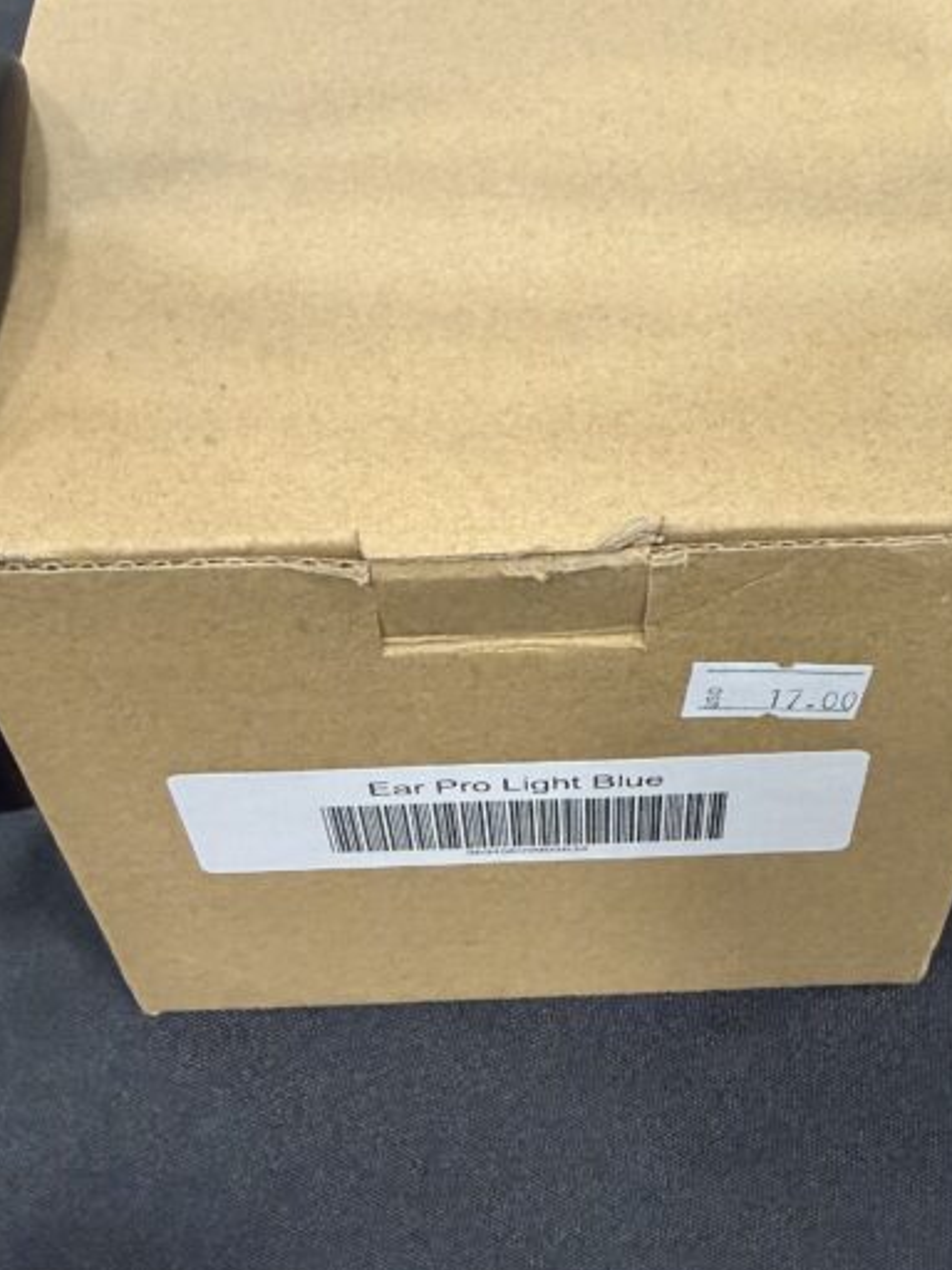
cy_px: 633
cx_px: 545
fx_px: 1760
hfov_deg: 30.2
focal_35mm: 48
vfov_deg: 39.7
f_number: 2.2
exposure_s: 1/60
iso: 400
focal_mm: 2.22
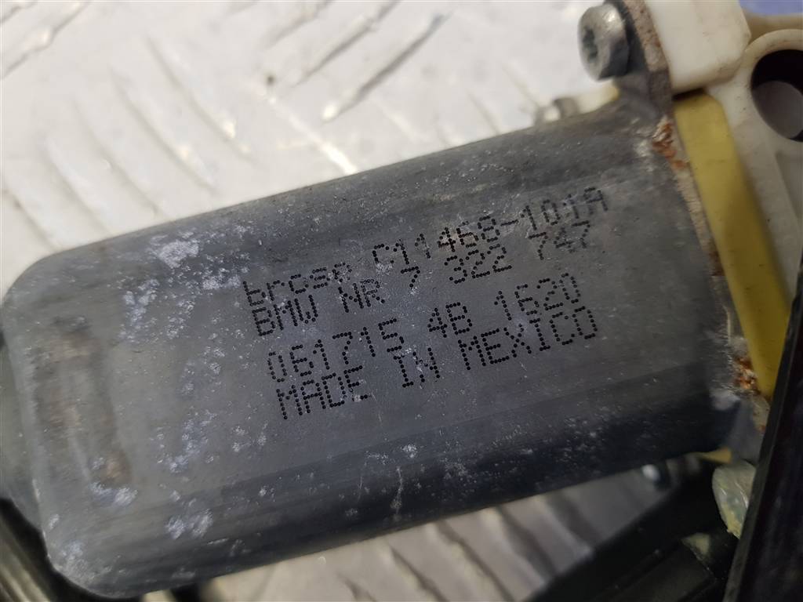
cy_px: 301
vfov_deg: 53.1
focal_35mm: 26
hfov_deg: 67.3
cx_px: 402
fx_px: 603
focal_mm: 4.2
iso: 100
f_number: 1.7
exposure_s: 1/100
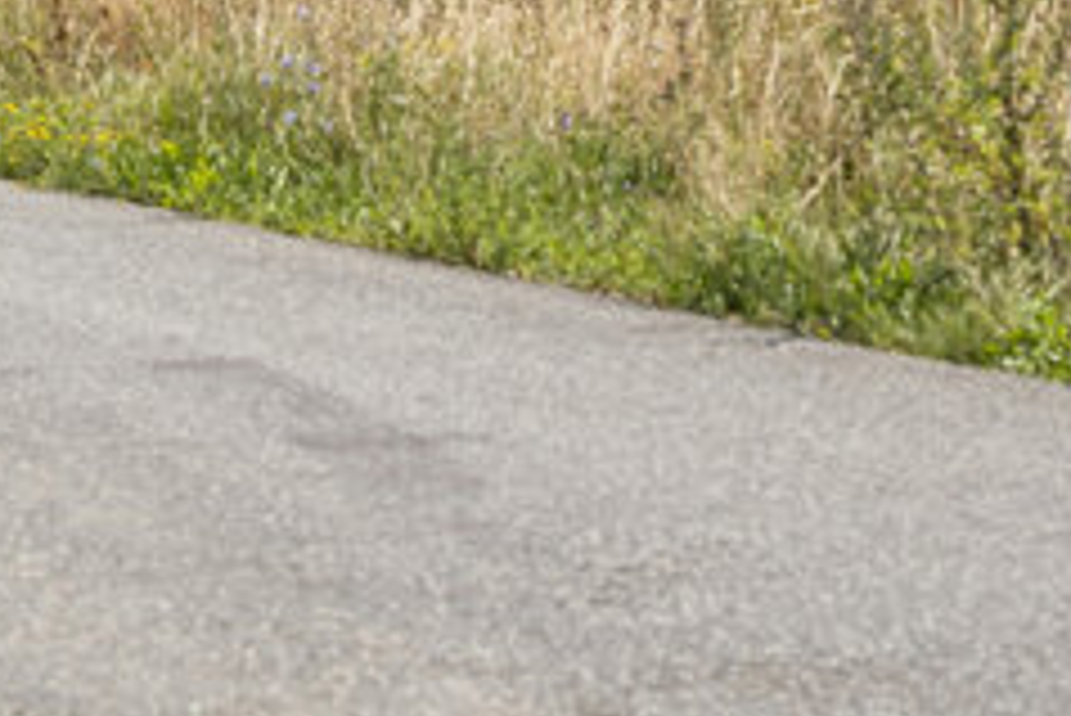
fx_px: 6132
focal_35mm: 206
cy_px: -772
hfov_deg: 10.0
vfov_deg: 6.5
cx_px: 495
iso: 64
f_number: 4
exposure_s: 1/800
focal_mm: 49
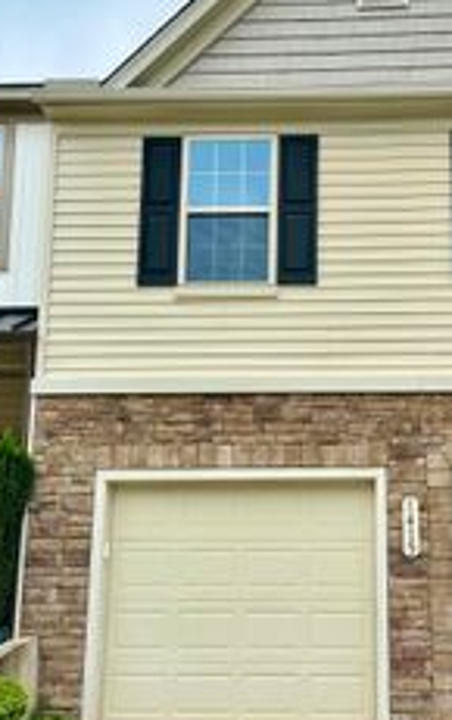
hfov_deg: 23.4
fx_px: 1081
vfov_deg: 36.9
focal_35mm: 55
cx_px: 334
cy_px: 354
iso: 80
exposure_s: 1/1131
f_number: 1.78
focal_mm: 6.86
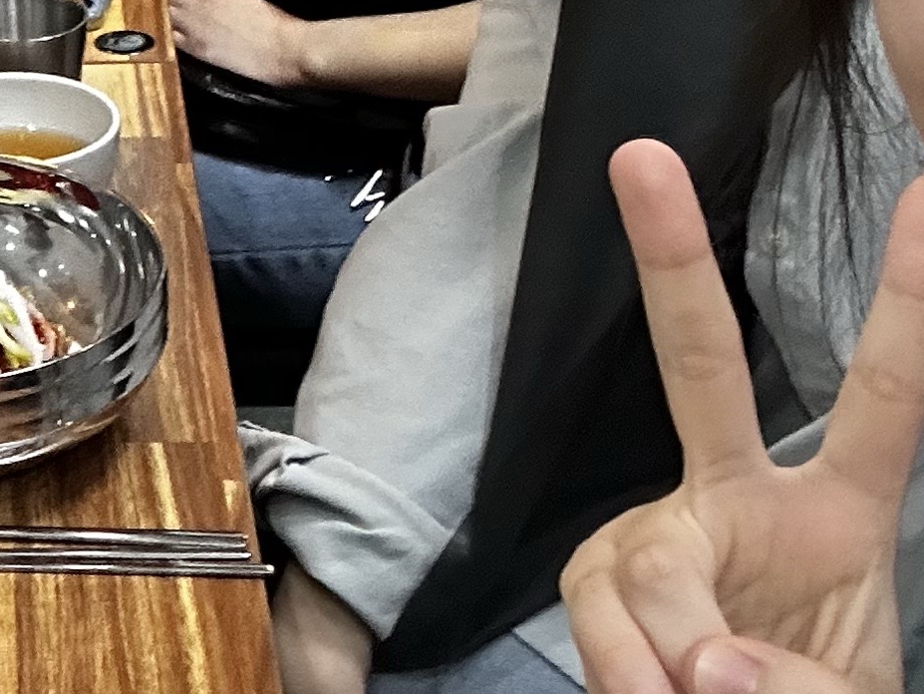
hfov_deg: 17.7
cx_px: -428
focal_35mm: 100
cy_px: -70
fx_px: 2670
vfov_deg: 14.5
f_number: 1.9
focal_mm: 2.69
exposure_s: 1/60
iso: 160
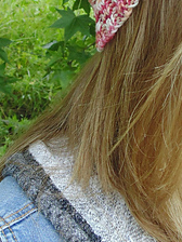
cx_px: 194
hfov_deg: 14.9
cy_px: 41
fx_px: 680
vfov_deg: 20.0
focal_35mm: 97
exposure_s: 1/200
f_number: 3.4
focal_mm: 6.2
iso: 80
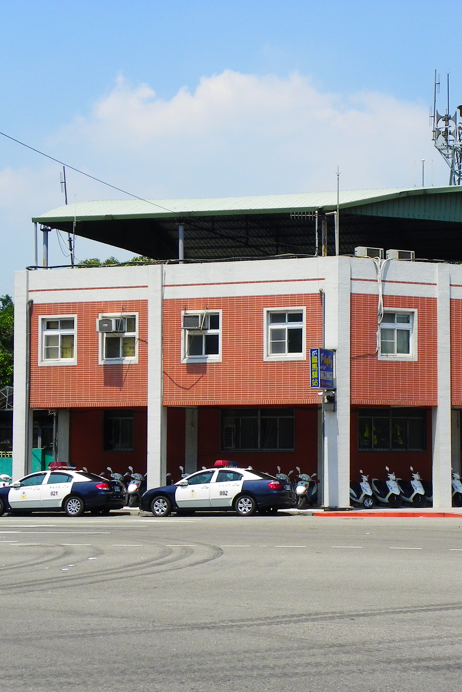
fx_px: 1502
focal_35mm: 78
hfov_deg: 17.4
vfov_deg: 26.0
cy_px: 347
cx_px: 324
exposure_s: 1/400
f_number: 5.6
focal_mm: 9.9
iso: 64
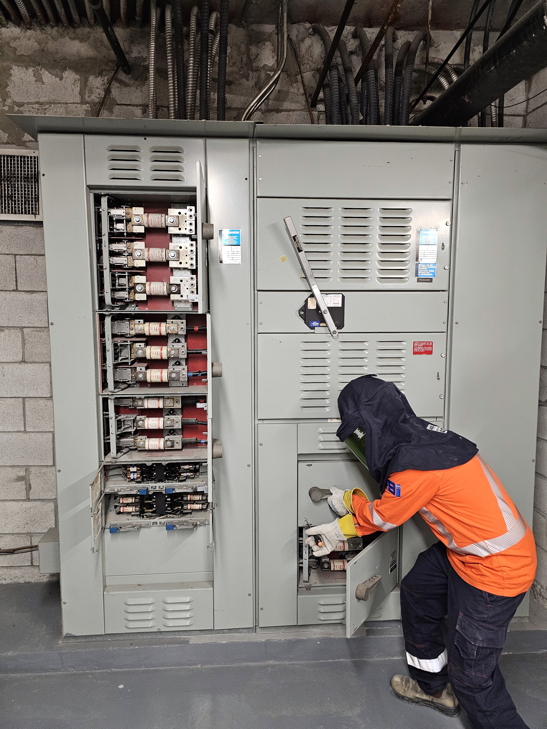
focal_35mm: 23
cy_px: 364
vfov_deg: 73.9
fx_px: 485
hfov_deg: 58.9
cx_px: 274
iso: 800
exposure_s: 1/120
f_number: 1.7
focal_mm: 6.3
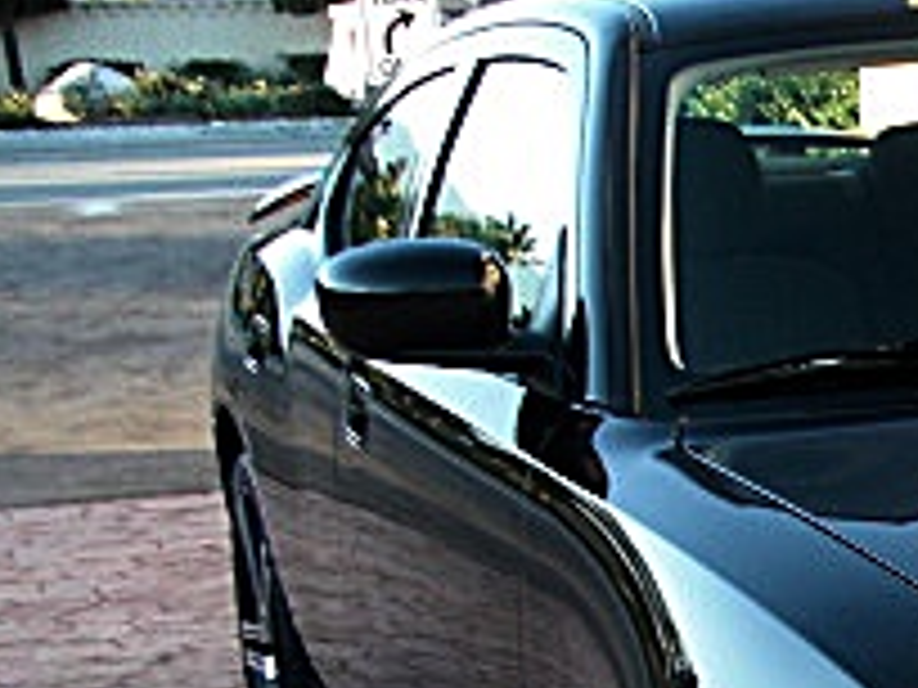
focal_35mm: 113
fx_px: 2997
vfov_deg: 12.7
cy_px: 895
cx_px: 1382
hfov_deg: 16.0
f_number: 2.8
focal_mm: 6.3
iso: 100
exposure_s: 1/125
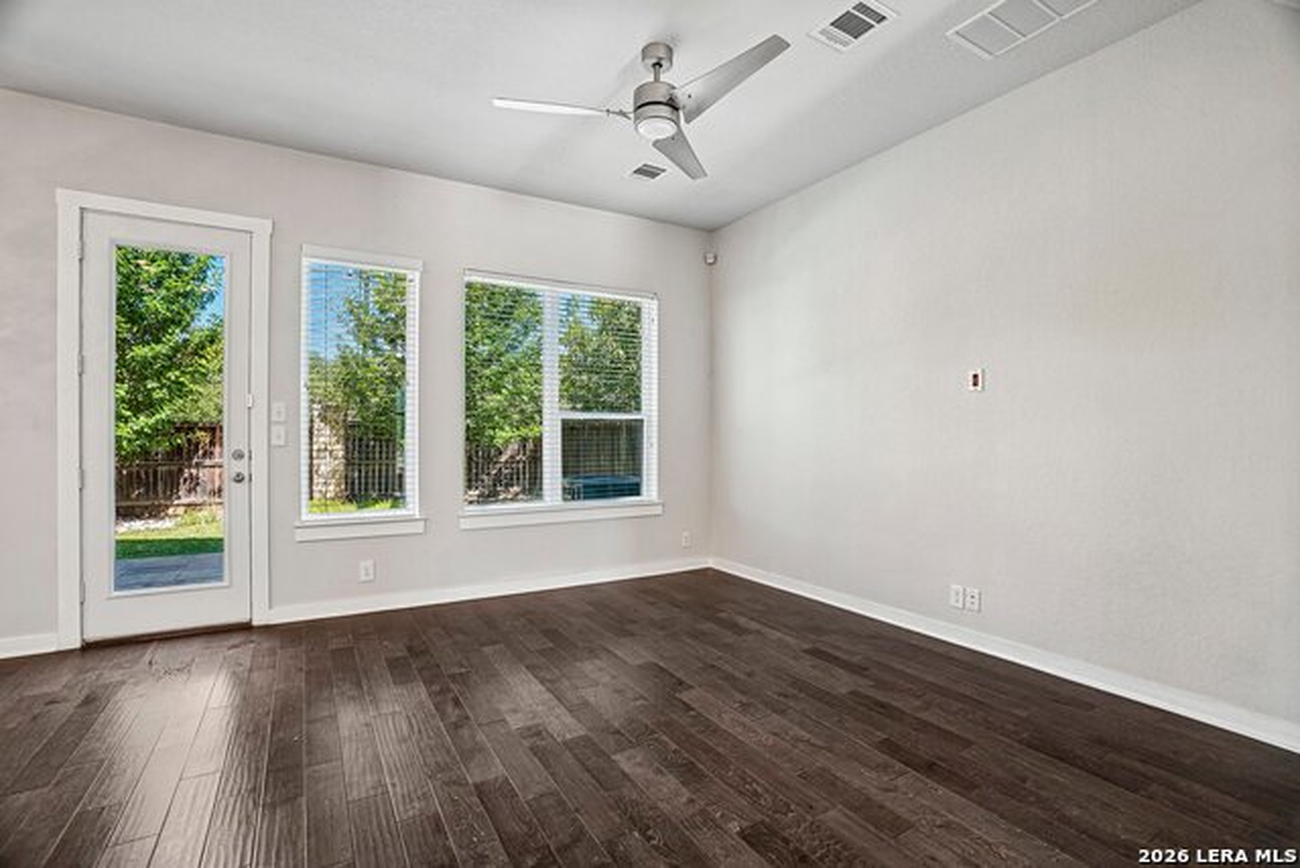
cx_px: 650
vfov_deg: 73.8
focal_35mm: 16
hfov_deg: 96.7
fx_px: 578
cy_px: 434
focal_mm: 16
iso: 400
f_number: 8
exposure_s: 1/8
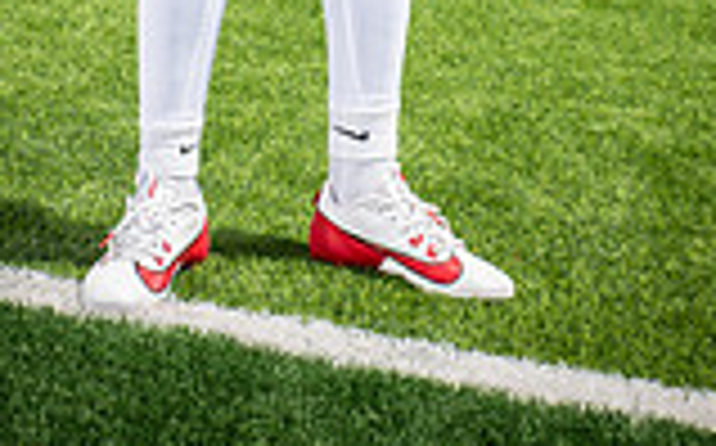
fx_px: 2593
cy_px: -527
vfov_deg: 9.1
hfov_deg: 15.7
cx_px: 324
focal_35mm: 133
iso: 160
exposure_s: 1/500
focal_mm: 46
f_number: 7.1
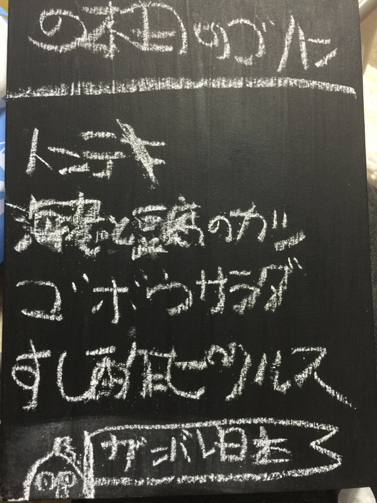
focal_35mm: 29
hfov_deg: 48.2
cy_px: 252
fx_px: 421
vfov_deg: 61.7
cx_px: 188
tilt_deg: -72.7
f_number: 2.2
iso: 80
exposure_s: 1/4
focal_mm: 4.15
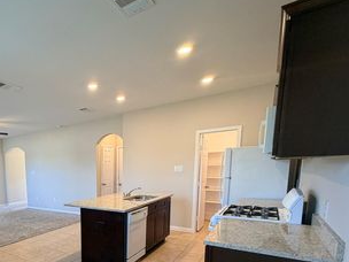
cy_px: 202
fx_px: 232
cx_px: 67
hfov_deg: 66.6
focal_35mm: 23
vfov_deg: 55.6
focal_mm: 2.22
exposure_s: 1/60
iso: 160
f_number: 2.2
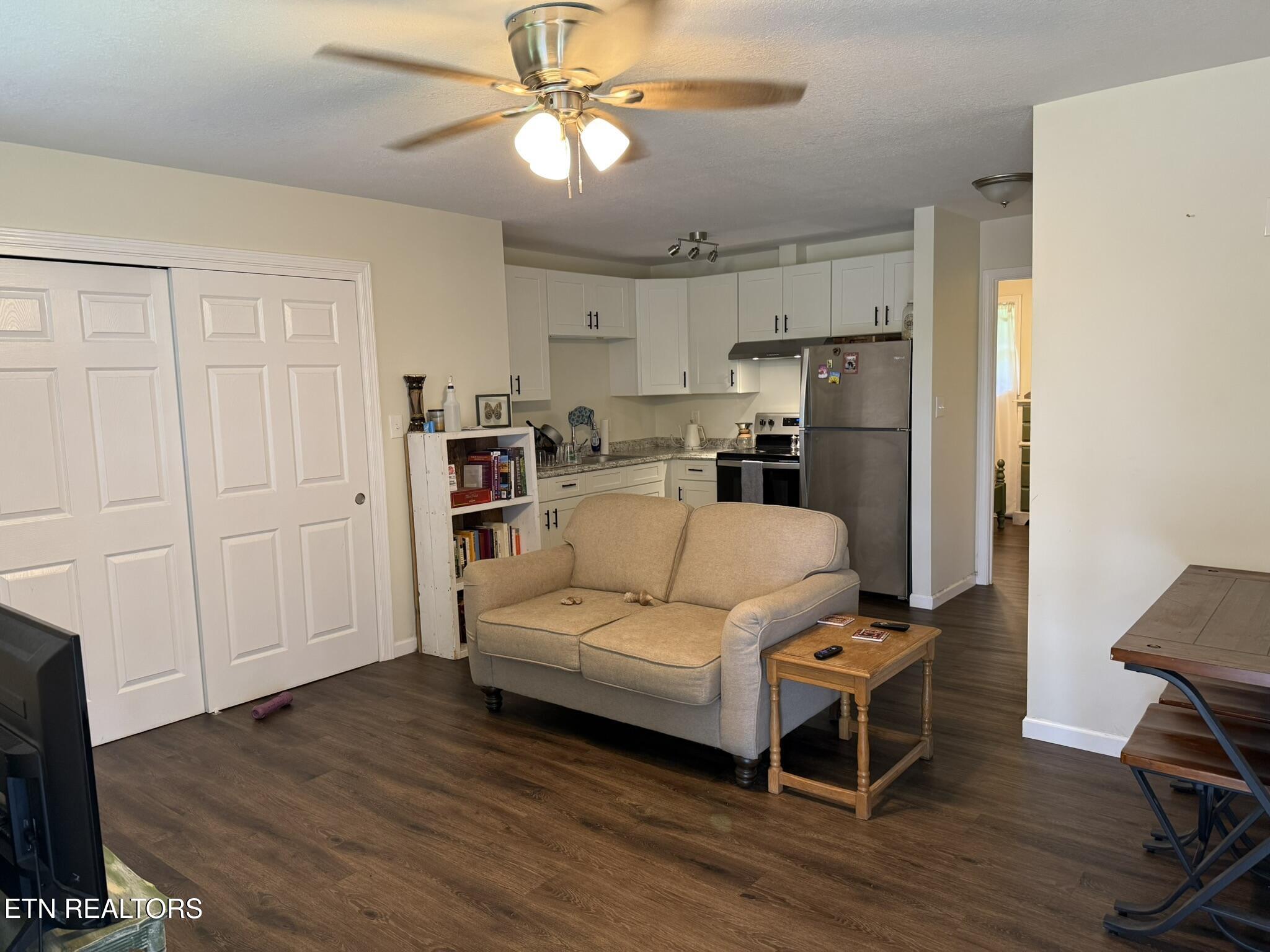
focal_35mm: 24
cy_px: 476
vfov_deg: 56.8
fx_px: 881
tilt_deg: -6.9
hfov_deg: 71.6
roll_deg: +2.2
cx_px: 635
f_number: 1.78
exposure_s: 1/63
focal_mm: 6.76
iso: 200
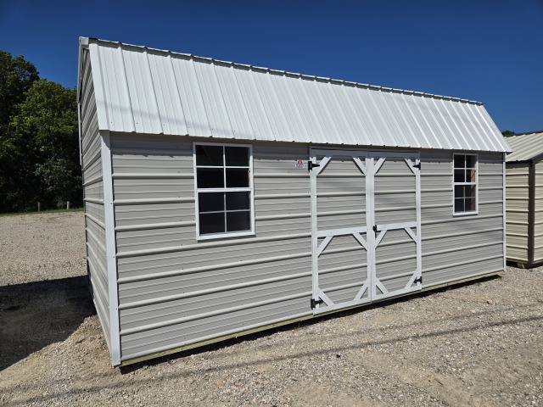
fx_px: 361
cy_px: 204
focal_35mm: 23
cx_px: 272
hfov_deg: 73.9
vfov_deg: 58.9
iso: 25
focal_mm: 5.4
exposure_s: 1/4557
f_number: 1.8
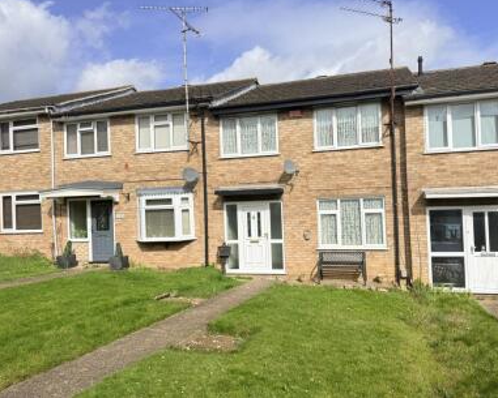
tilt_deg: +1.6
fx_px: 383
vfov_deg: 54.9
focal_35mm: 26
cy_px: 192
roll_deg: +2.2
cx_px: 275
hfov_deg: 65.8
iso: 80
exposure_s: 1/4975
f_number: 1.78
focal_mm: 6.76
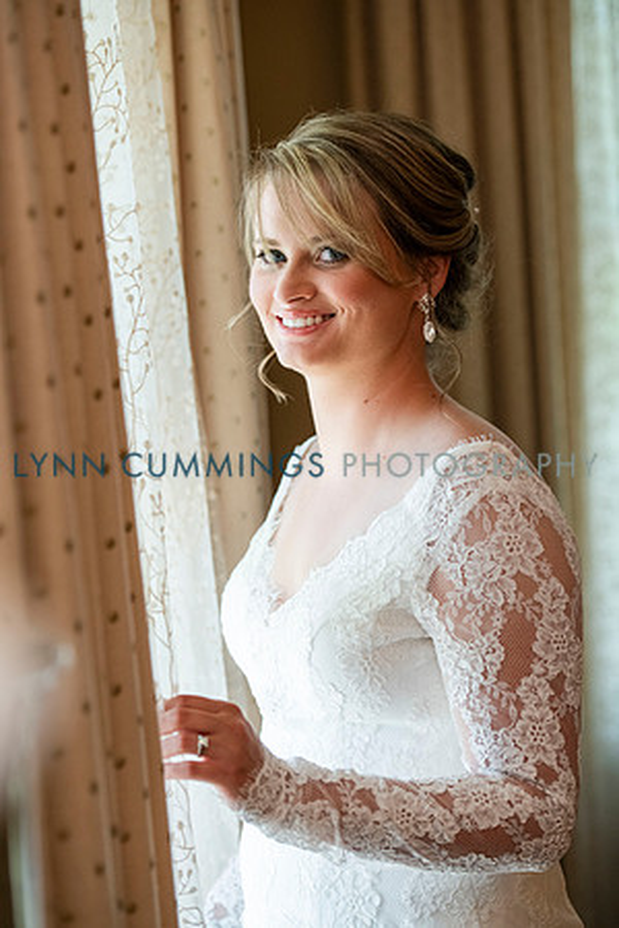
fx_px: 2373
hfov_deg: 14.9
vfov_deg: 22.1
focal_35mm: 92
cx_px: 310
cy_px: 464
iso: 1000
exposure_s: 1/400
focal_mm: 92
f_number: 3.5
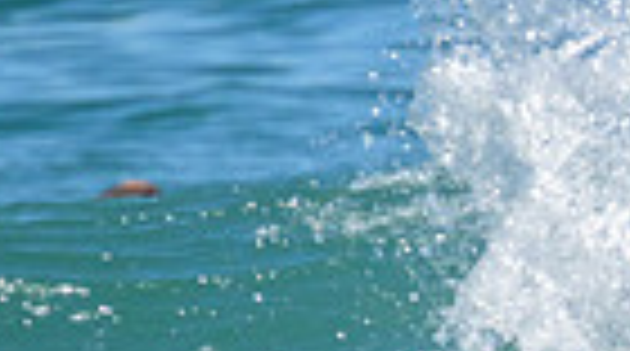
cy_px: 353
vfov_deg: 0.3
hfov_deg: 0.6
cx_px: 1202
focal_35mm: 3484
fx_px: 58068
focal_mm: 800
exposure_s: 1/2000
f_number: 11
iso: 2800
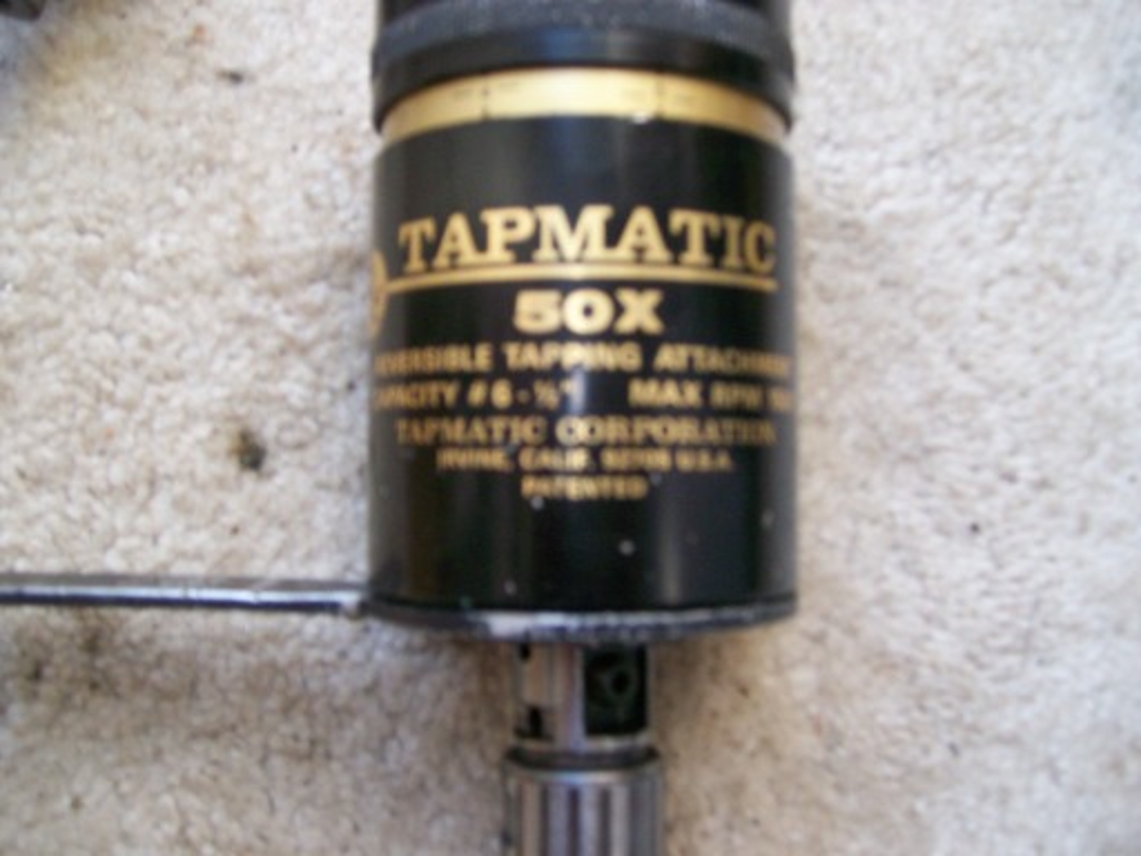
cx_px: 570
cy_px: 428
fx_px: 1154
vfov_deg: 40.7
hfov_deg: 52.6
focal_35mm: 35
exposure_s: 1/64
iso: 200
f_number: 2.8
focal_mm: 5.8
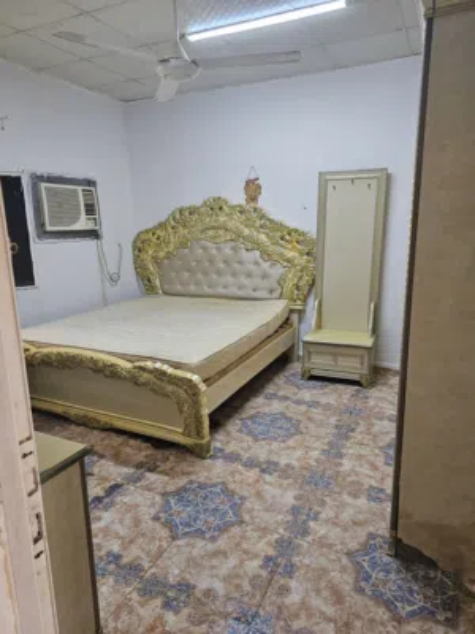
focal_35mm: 23
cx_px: 238
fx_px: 421
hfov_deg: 58.9
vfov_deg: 73.9
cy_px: 317
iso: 400
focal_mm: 6.3
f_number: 1.7
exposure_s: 1/359
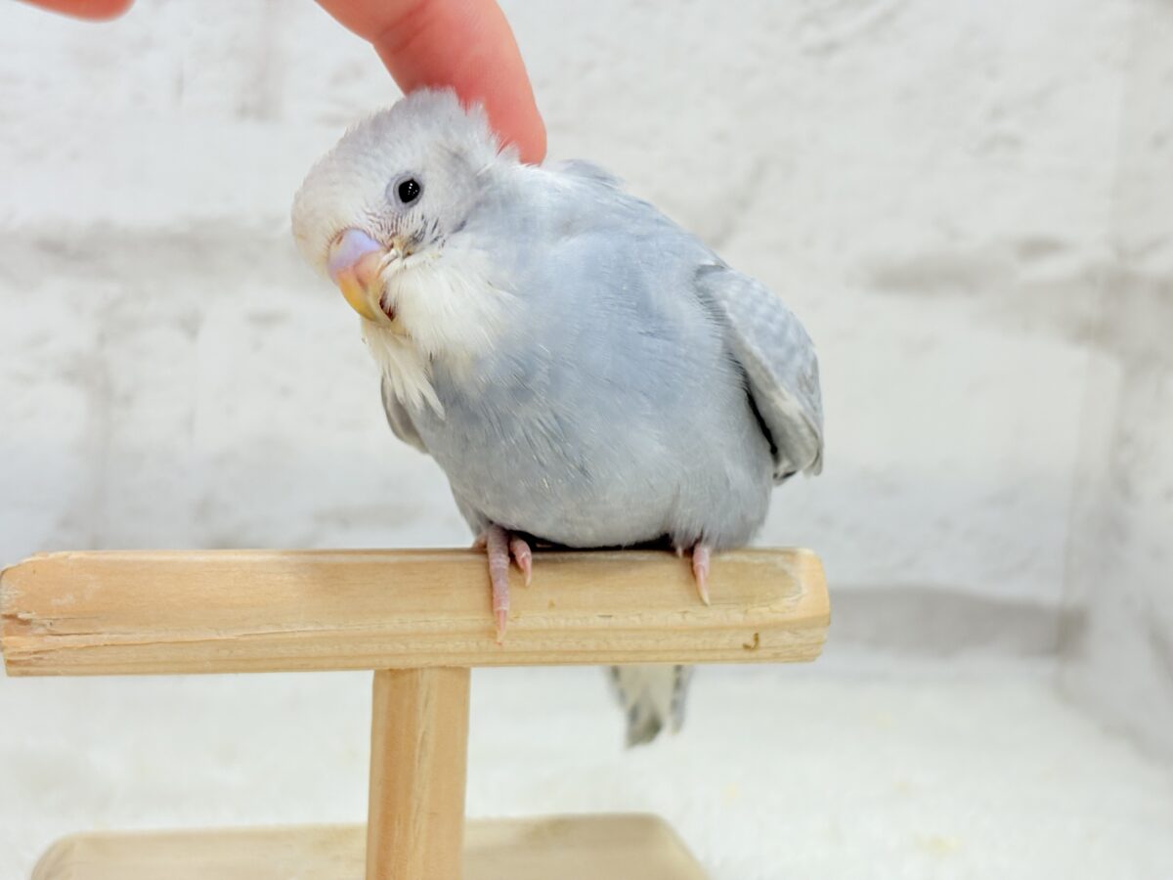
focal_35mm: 52
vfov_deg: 28.0
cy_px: 440
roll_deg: -2.1
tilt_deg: -8.8
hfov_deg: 36.8
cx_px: 586
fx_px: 1762
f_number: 1.6
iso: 80
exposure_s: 1/100
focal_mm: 5.96
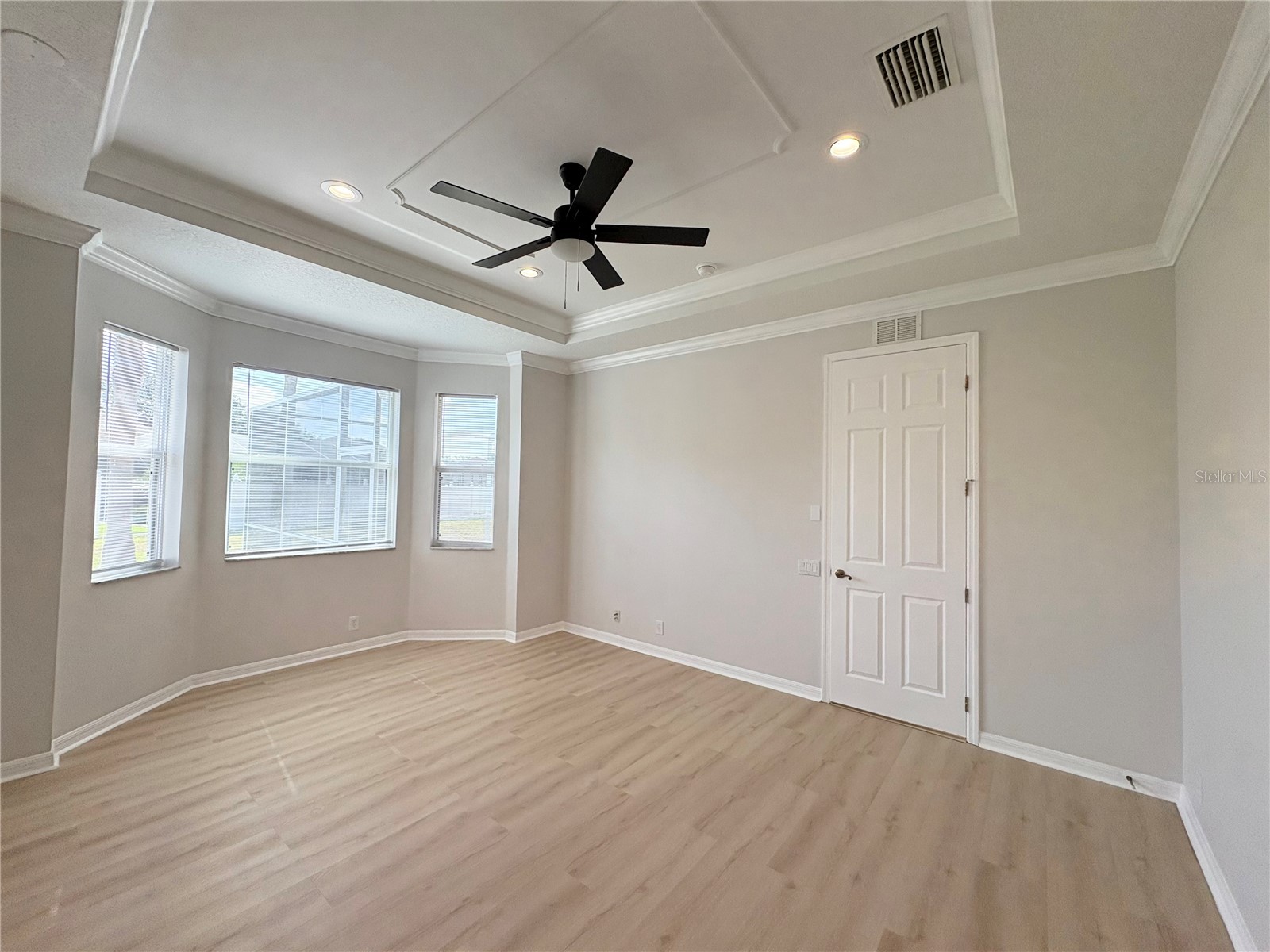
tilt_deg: +2.1
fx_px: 514
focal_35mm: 14
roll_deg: -0.7
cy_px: 476
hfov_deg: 102.1
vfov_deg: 85.7
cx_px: 635
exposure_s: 1/140
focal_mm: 2.22
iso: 64
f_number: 2.2
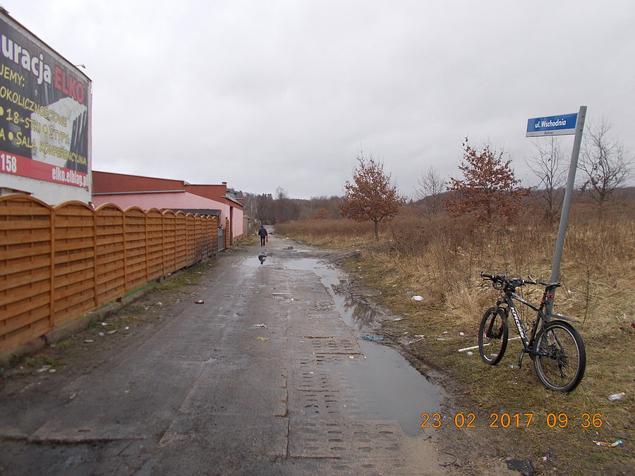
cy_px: 238
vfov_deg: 53.1
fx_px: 477
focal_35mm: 26
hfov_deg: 67.3
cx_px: 318
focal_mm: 4.6
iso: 80
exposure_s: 1/250
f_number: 3.2
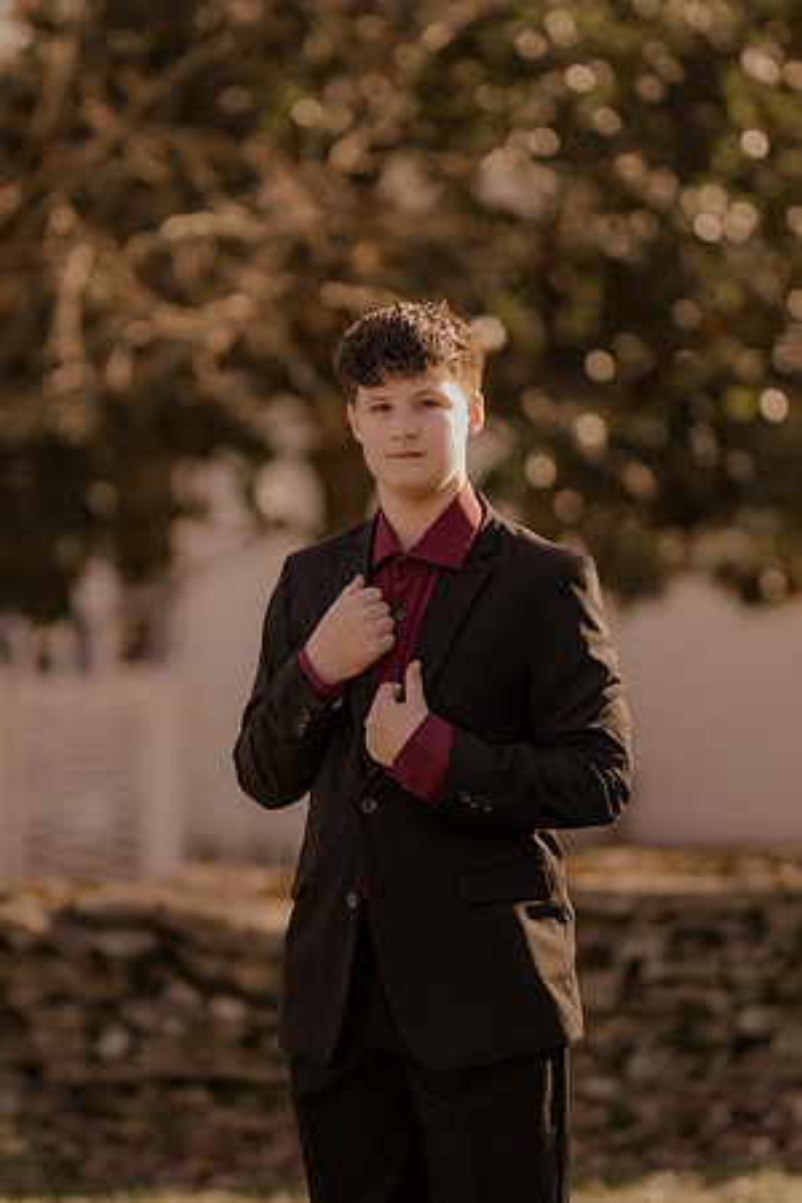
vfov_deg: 16.1
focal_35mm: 127
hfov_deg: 10.8
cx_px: 401
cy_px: 602
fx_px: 4244
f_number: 1.4
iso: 200
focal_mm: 85
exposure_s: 1/2000
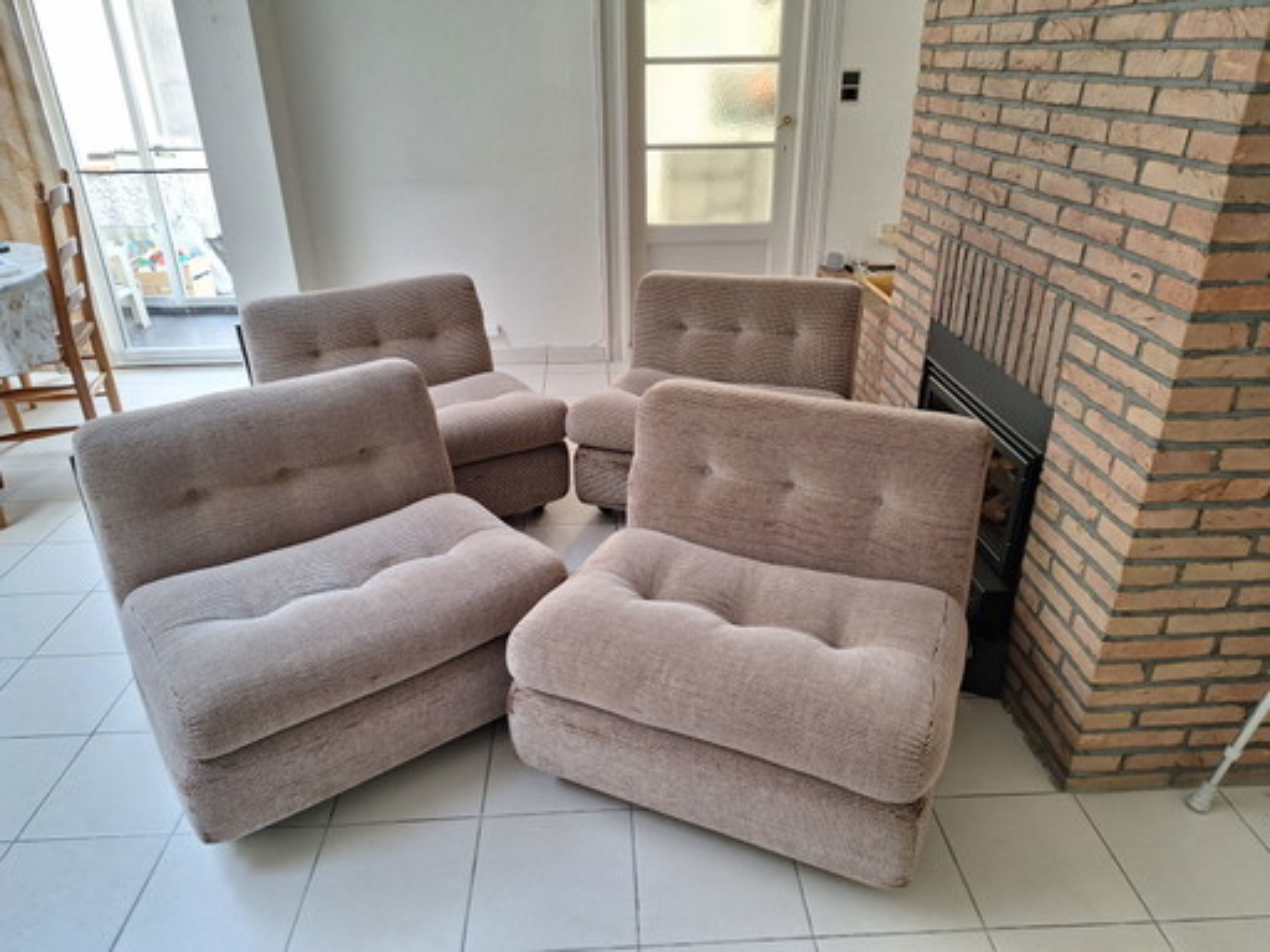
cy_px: 476
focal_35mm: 23
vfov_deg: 58.9
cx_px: 635
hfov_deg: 73.9
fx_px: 844
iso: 125
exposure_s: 1/50
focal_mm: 5.54
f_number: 1.8
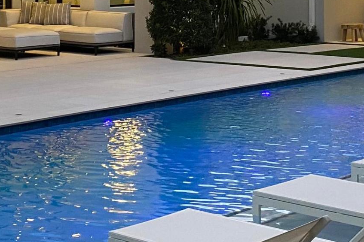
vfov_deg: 14.4
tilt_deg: +0.2
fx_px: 930
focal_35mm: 92
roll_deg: +0.7
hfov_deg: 22.1
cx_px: 184
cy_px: -36
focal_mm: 4.25
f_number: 1.8
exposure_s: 1/60
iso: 100
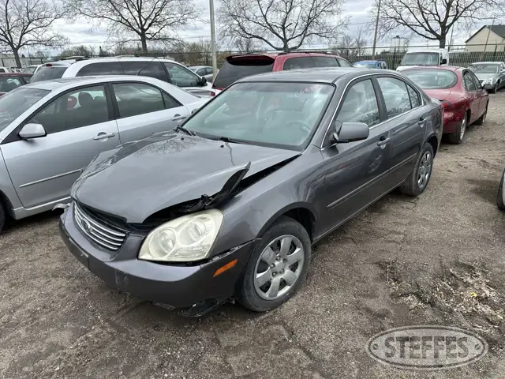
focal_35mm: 24
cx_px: 252
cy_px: 190
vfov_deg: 56.8
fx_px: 350
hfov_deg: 71.6
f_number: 1.78
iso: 80
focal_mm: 6.86
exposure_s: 1/2203
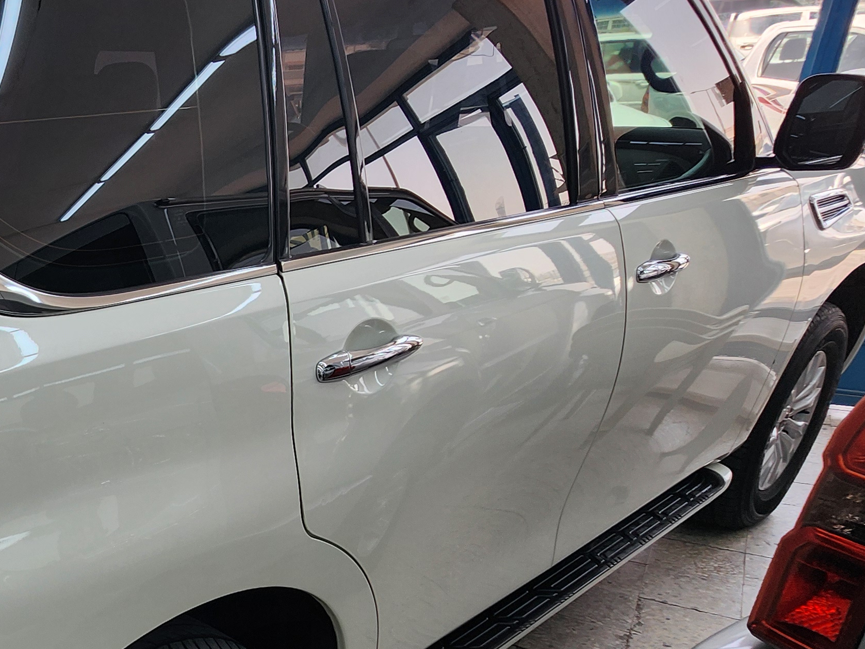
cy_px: 484
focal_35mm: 31
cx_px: -37
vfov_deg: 44.0
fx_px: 775
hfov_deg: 46.6
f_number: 2.2
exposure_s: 1/277
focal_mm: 2.2
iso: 50
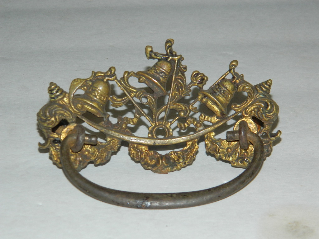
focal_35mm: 129
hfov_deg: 15.3
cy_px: 120
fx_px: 1189
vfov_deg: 11.5
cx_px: 160
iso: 200
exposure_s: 1/30
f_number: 4.7
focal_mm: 23.2
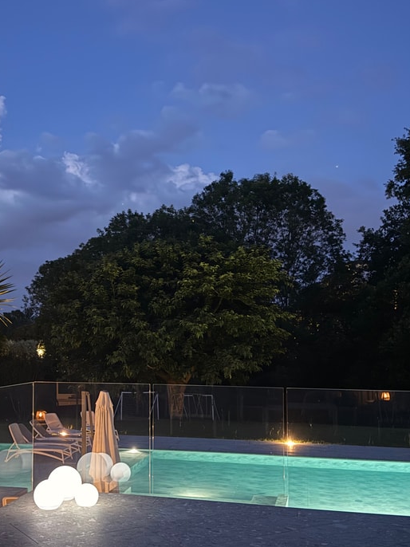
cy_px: 329
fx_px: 664
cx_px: 128
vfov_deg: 44.6
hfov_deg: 33.9
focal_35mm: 42
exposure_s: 1/11
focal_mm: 6.76
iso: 1000
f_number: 1.78
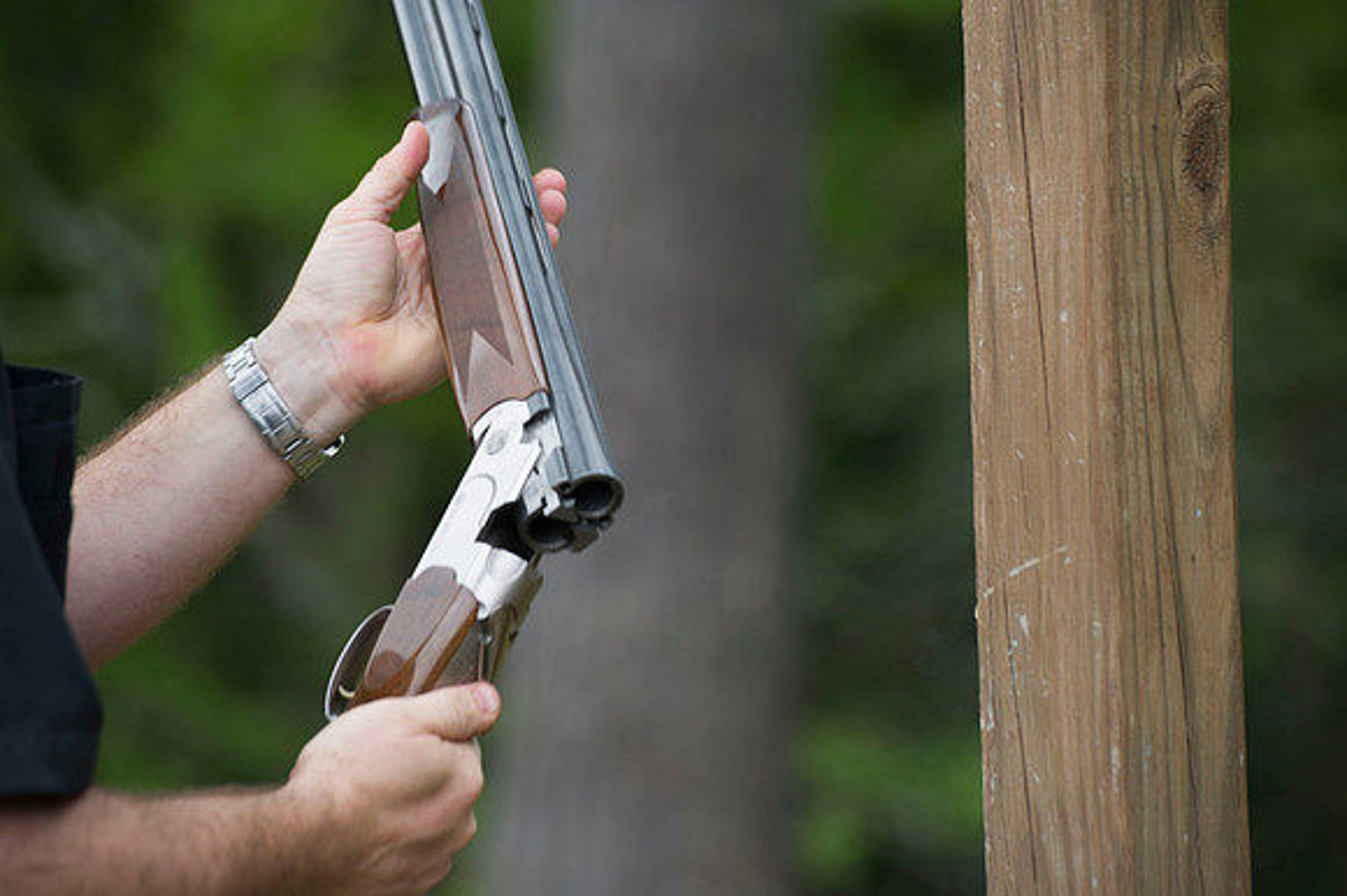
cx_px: 674
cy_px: 448
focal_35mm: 200
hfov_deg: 10.3
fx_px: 7479
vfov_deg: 6.9
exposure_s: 1/200
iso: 200
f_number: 5
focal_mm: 200
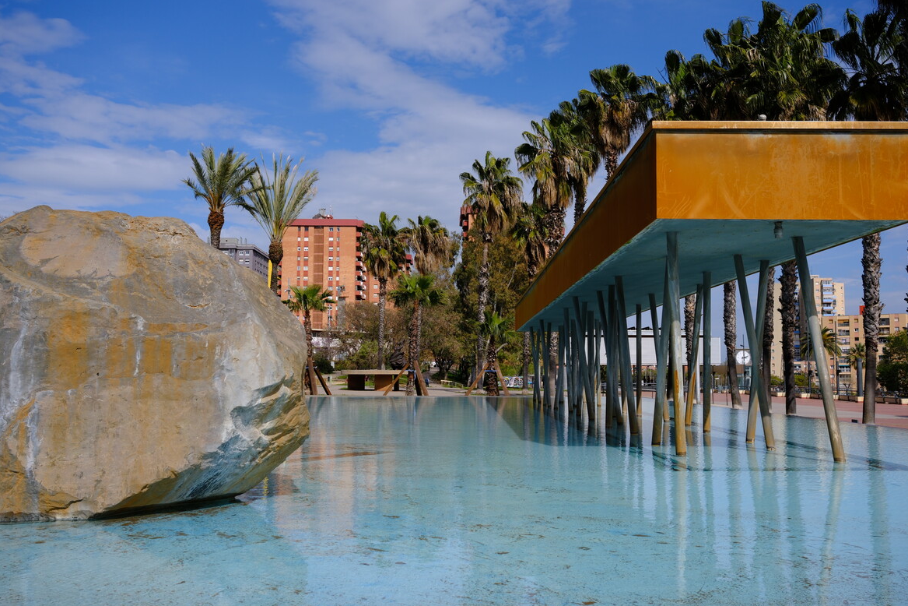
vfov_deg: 36.9
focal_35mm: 36
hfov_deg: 53.1
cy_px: 310
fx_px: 908
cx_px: 464
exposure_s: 1/950
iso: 125
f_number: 5.6
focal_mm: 23
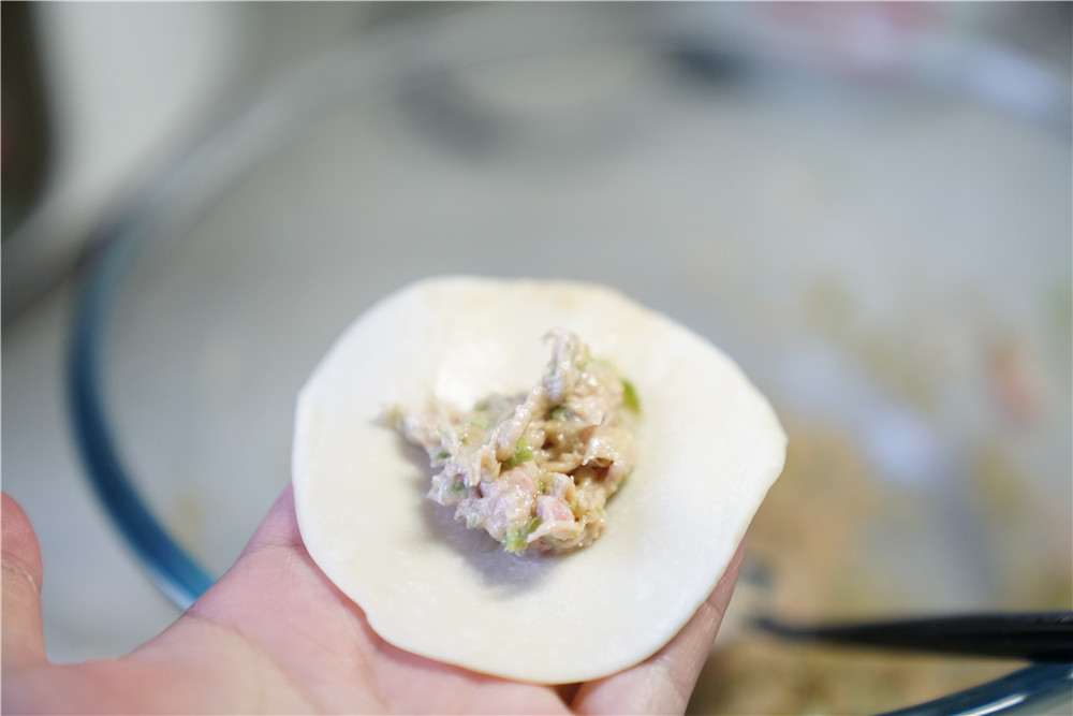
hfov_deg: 28.8
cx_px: 536
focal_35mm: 70
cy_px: 358
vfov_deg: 19.5
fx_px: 2087
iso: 2000
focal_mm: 70
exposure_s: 1/320
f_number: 2.8
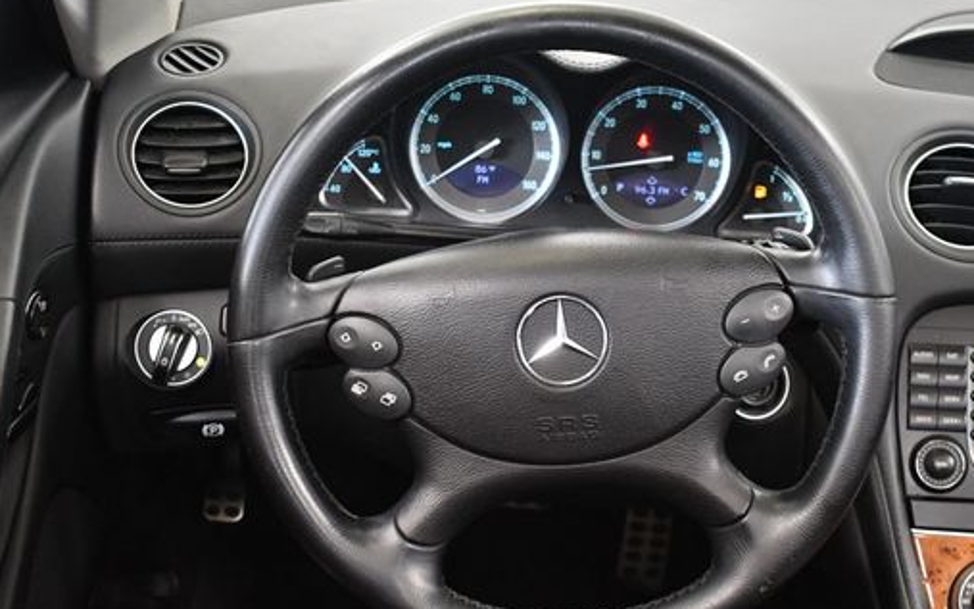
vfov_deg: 24.0
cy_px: 288
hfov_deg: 37.4
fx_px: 1434
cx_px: 565
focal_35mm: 54
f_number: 4.2
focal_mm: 28
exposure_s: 1/60
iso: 3200
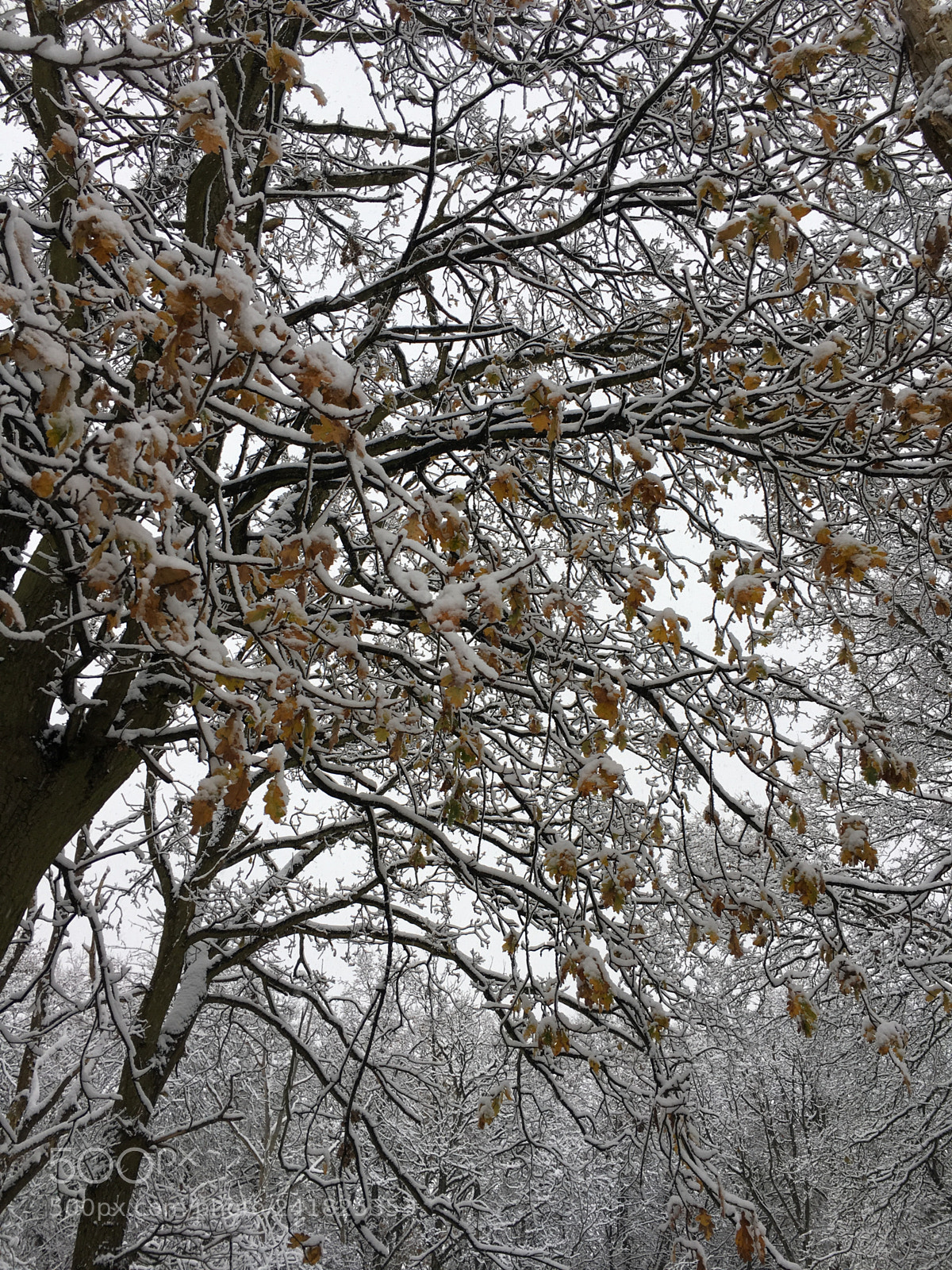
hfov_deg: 48.2
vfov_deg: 61.7
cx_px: 476
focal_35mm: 29
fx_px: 1063
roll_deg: -0.1
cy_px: 635
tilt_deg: +41.4
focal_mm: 4.15
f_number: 2.2
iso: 25
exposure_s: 1/122
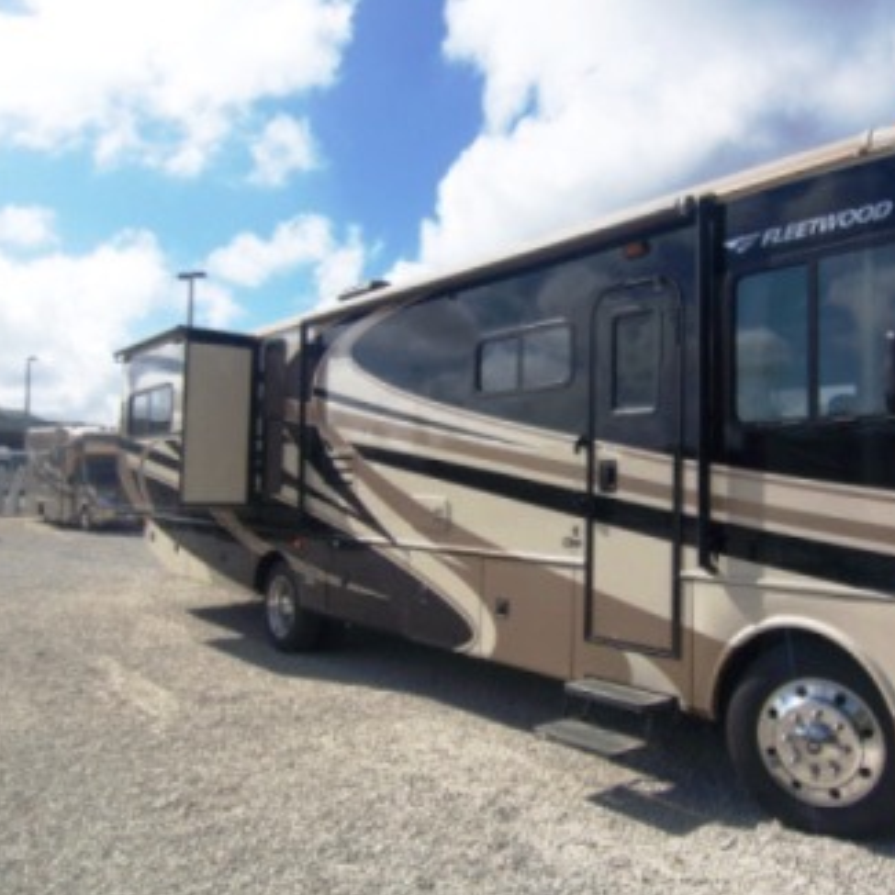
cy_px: 460
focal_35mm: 28
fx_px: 819
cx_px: 584
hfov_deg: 56.3
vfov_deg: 57.3
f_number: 5.6
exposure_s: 1/500
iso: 64
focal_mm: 3.8
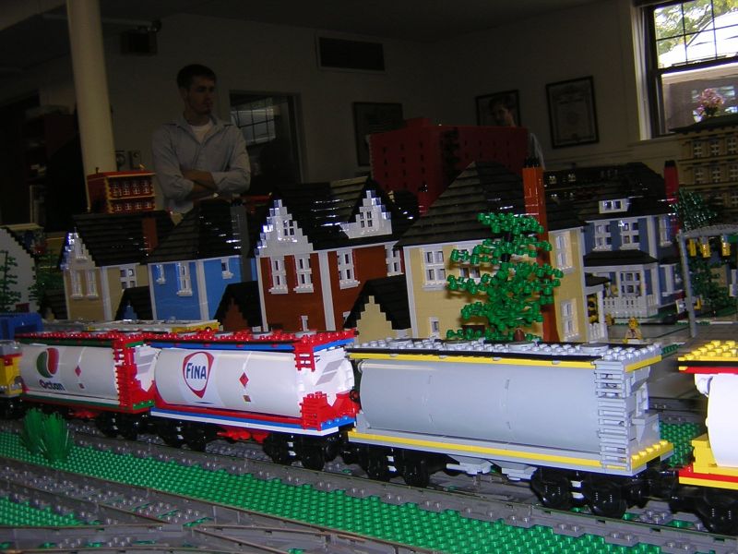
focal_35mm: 43
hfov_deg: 43.9
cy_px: 277
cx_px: 369
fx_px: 917
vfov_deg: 33.6
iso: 100
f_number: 2.8
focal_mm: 5.6
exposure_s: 1/60.1
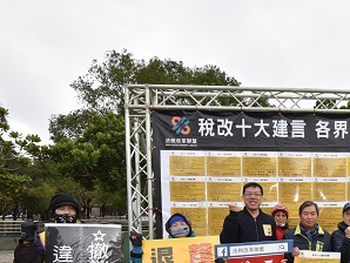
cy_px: 240
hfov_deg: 48.6
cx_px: 324
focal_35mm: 33
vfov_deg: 39.7
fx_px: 334
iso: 1600
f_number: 10
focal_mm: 16
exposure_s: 1/160
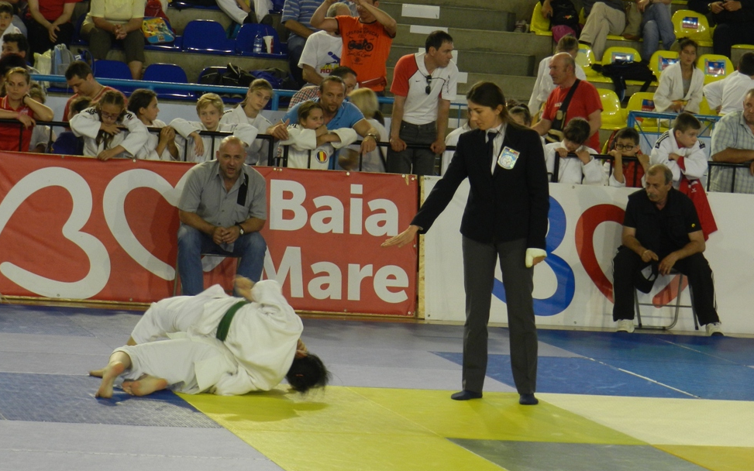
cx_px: 376
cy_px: 248
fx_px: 2979
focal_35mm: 145
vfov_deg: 9.0
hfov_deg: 14.4
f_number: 5
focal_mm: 23.1
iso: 280
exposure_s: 1/30
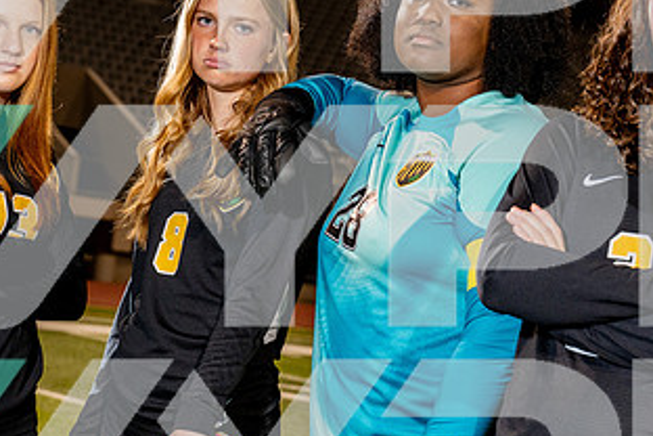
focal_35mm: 130
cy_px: 217
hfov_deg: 15.8
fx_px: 2358
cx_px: 347
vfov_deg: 10.5
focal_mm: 70
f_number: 5.6
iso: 800
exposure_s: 1/250
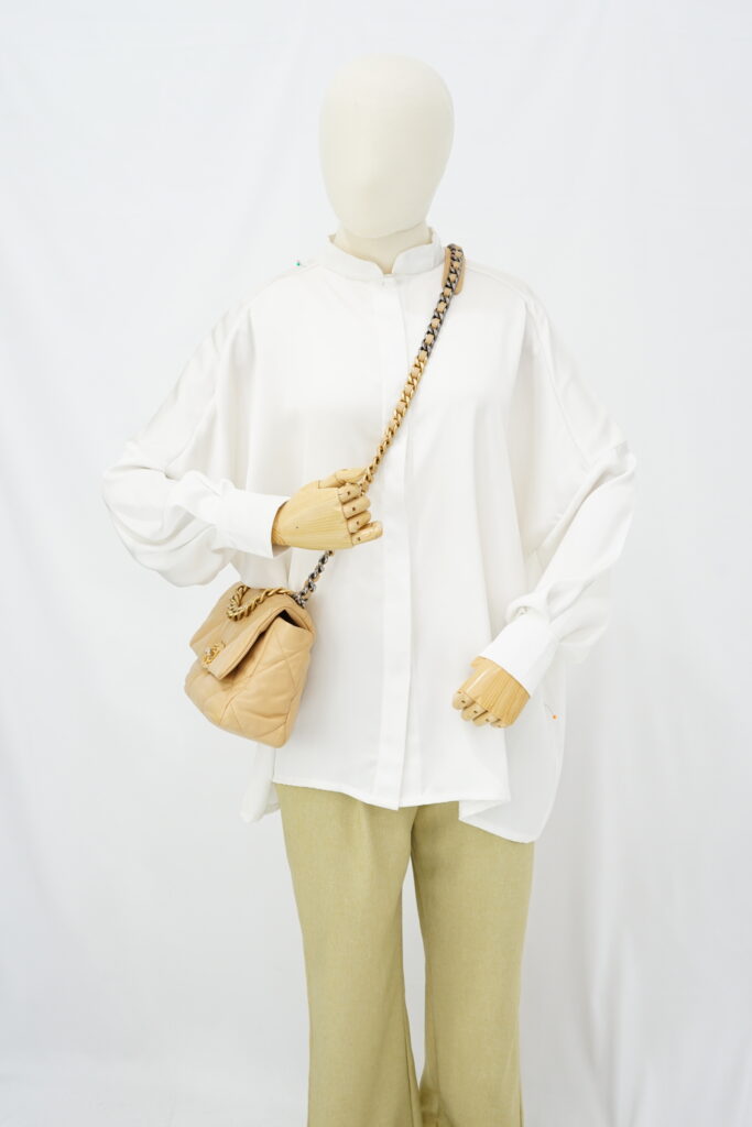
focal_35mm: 50
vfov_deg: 39.6
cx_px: 376
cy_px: 564
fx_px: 1566
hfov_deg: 27.0
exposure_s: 1/10
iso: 640
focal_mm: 50
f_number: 6.3
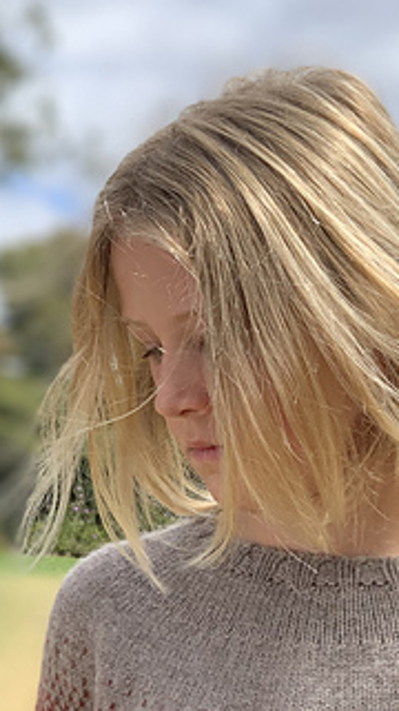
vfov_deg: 18.9
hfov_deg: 10.7
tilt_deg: +0.8
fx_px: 2130
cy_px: 472
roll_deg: -3.2
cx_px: 237
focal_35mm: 113
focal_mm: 6
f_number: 2.4
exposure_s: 1/607
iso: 16
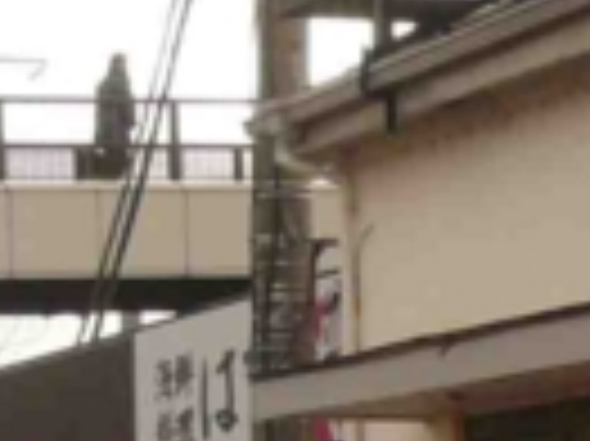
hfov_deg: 9.3
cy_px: 994
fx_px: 3644
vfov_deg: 6.6
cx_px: 270
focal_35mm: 214
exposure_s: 1/500
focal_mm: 4.7
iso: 100
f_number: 2.8
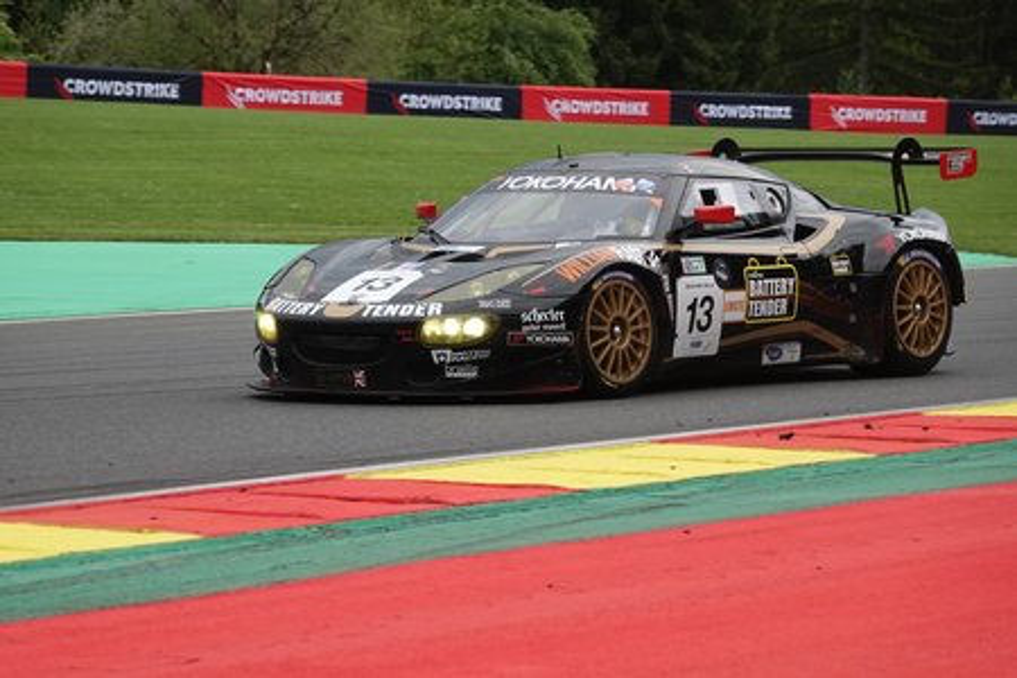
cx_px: 508
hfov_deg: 10.7
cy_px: 339
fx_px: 5424
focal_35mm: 192
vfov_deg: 7.2
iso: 250
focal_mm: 70.27
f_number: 4
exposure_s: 1/800
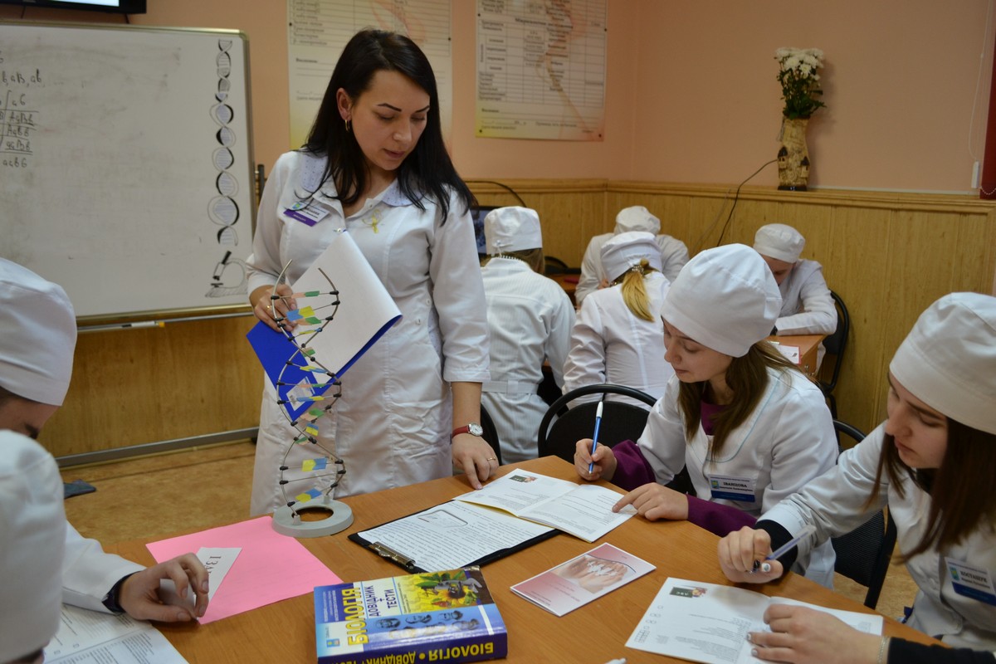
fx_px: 830
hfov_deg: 61.9
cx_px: 498
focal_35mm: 30
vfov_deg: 43.6
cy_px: 332
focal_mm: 20
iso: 400
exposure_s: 1/60
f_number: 4
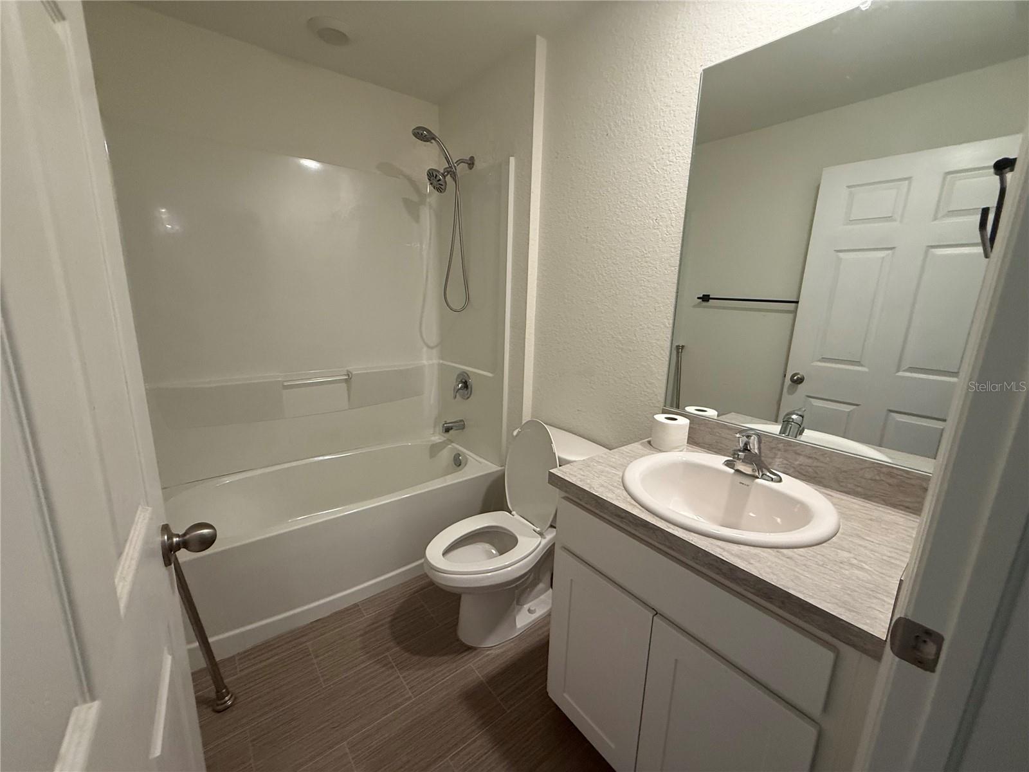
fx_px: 416
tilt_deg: -11.2
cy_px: 386
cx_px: 514
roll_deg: -2.8
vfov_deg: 85.7
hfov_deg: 102.1
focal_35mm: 14
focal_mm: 2.22
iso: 320
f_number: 2.2
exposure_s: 1/120
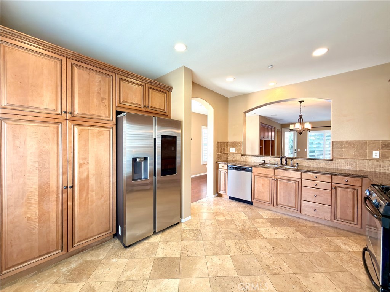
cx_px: 195
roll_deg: -0.1
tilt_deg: -1.2
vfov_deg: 85.7
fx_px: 158
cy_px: 146
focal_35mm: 14
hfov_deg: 102.1
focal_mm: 2.22
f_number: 2.2
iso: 100
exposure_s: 1/30
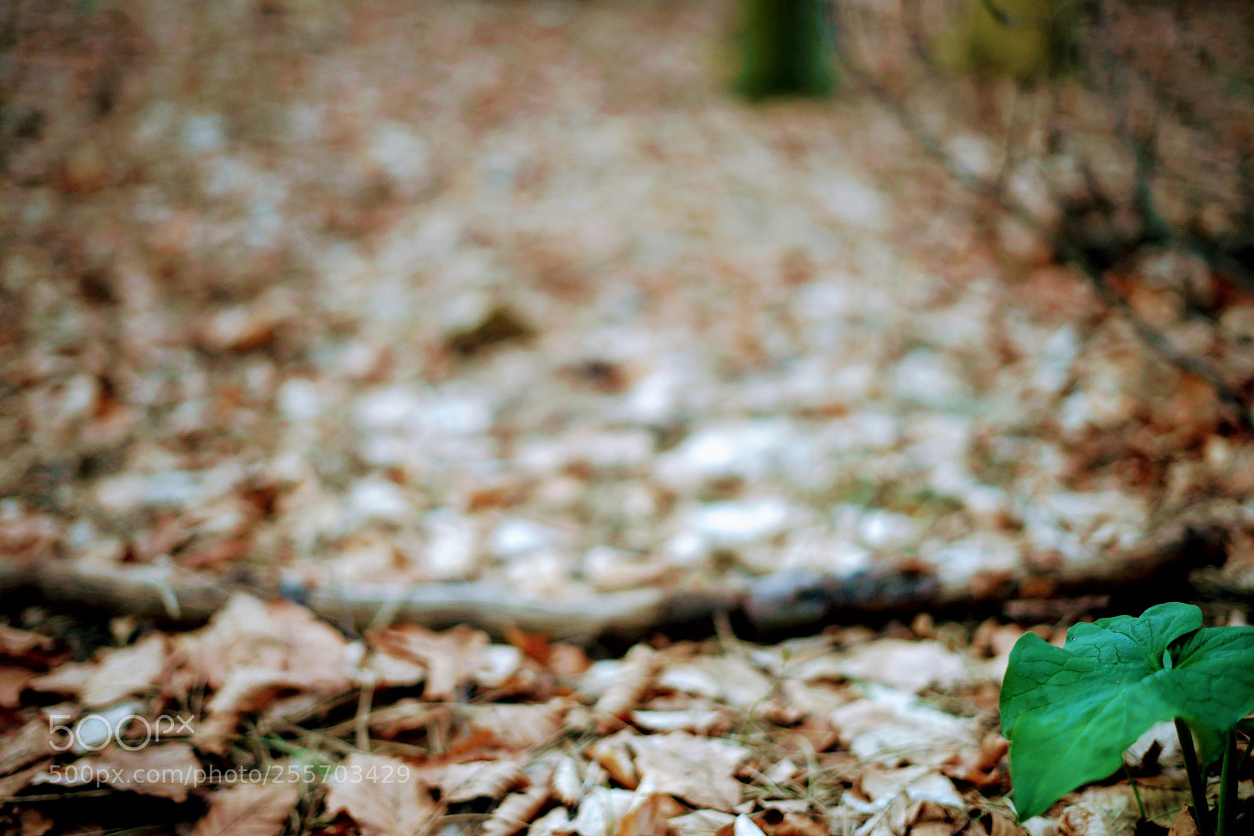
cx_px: 627
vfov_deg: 27.0
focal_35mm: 50
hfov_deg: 39.6
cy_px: 418
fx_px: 1741
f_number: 1.8
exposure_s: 1/400
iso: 400
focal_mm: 50
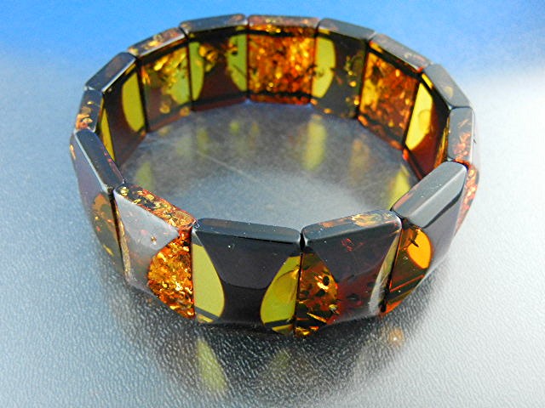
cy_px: 204
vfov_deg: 36.8
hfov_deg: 47.9
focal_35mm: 39
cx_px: 272
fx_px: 614
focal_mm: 7.1
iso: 200
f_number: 3.7
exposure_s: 1/3.5
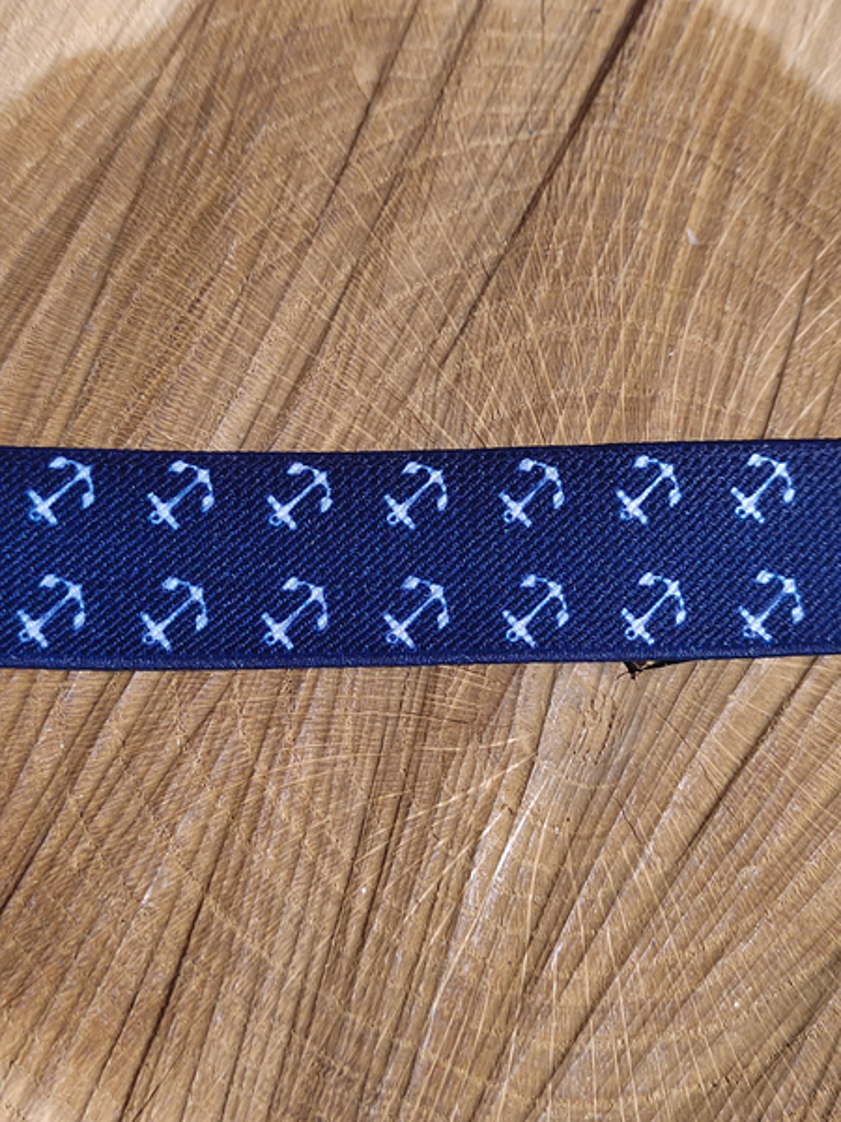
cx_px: 420
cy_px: 561
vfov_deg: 41.2
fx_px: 1490
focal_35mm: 46
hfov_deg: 31.5
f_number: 1.9
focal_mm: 5.52
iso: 2491
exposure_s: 1/50
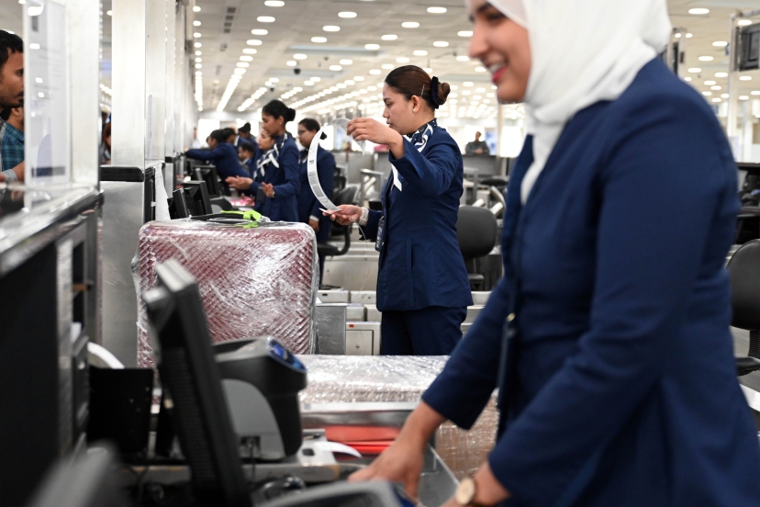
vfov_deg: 23.4
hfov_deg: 34.5
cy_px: 231
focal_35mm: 58
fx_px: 1224
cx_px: 418
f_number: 2.8
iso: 2000
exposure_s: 1/500
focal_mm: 40
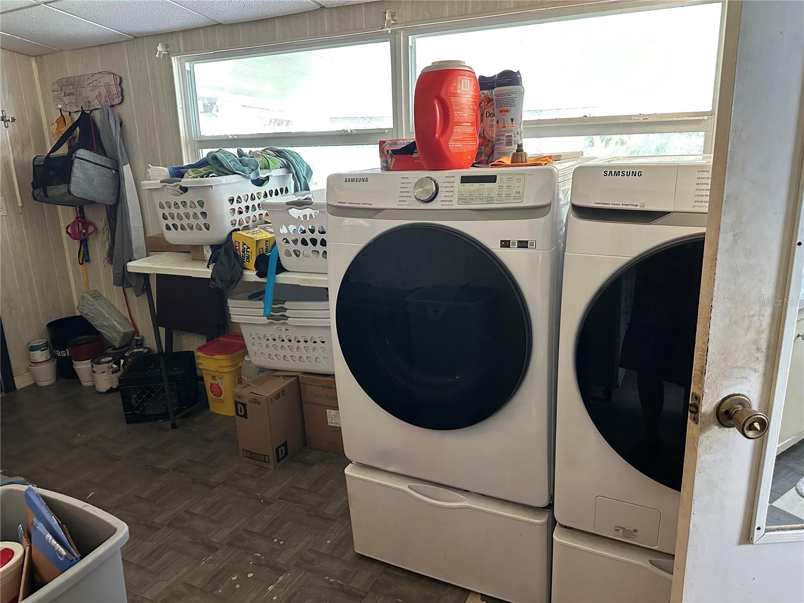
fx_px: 557
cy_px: 302
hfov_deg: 71.6
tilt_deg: -14.4
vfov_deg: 56.8
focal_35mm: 24
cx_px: 402
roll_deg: +1.3
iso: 640
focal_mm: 6.86
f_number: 1.78
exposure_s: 1/60
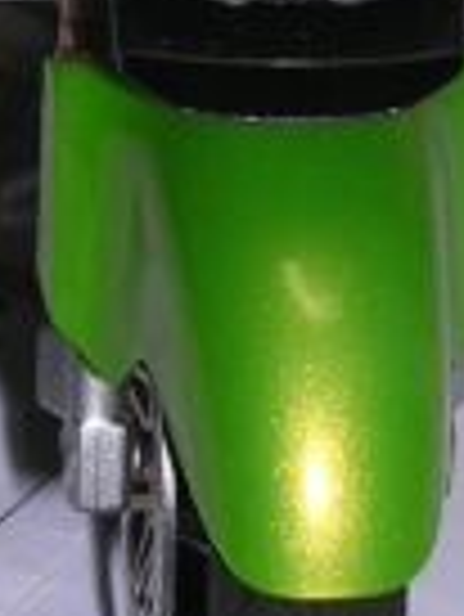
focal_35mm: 294
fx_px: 5246
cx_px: 198
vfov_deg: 6.7
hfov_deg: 5.1
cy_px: -108
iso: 100
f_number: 3.5
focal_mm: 9.6
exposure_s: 1/60.1
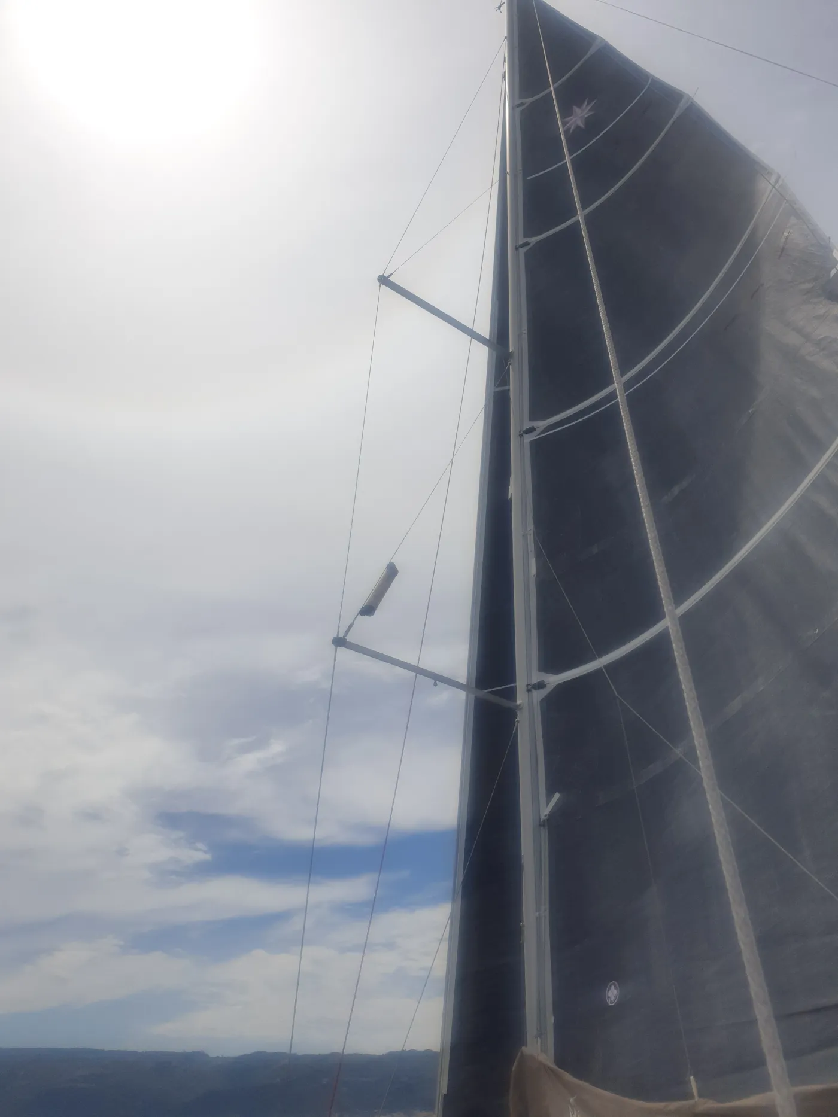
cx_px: 419
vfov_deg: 67.3
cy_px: 558
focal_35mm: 26
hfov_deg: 53.1
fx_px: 839
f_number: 2.4
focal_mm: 4.3
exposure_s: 1/24000
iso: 50
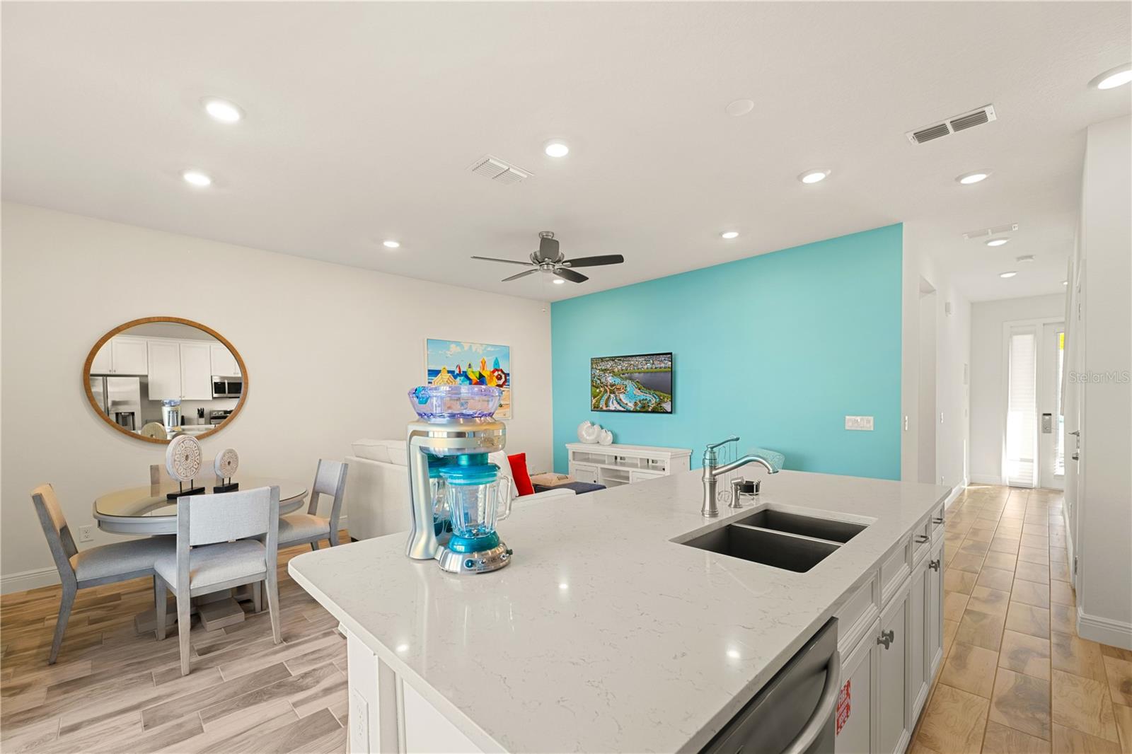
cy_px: 377
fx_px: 440
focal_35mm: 14
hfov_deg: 104.3
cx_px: 566
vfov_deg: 81.2
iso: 400
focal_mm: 14
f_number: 7.1
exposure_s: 1/6
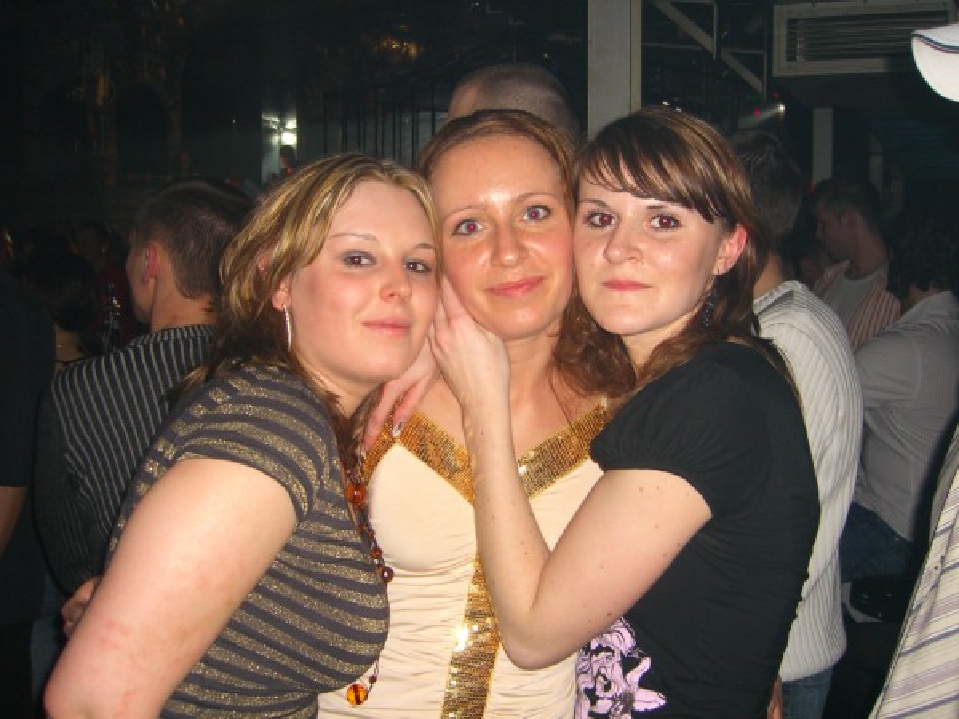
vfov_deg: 37.7
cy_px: 360
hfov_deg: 49.0
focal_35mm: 38
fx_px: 1053
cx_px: 480
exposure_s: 1/60
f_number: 2.8
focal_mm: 7.9
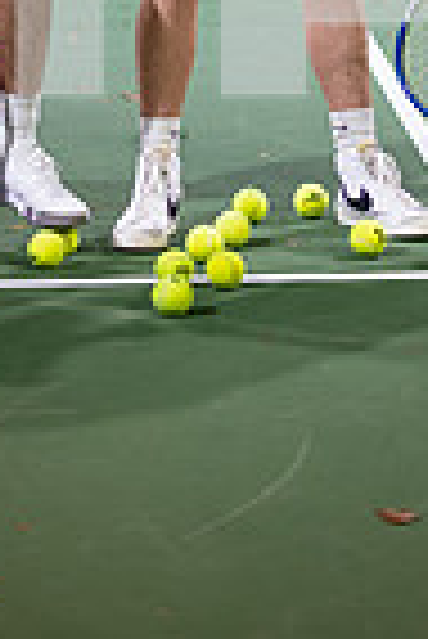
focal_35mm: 159
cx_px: 178
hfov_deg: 8.7
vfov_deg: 12.2
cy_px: -360
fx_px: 2828
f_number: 1.8
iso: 800
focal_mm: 50
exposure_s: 1/160
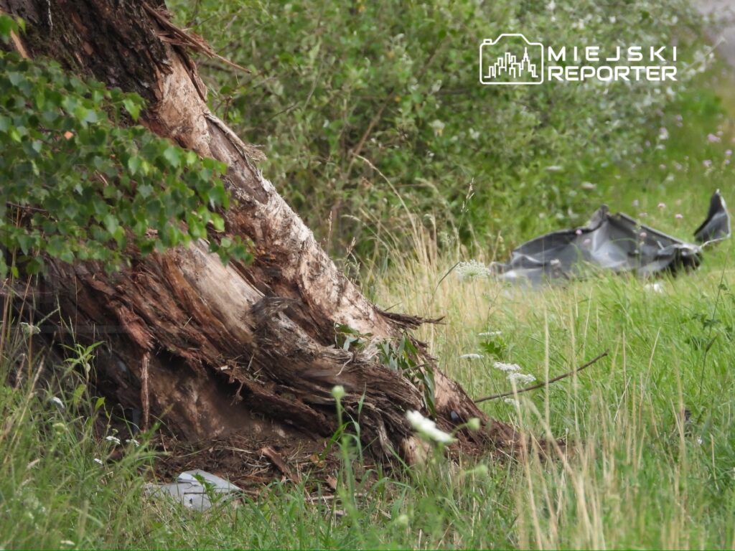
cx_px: 368
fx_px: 19747
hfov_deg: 2.1
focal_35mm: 930
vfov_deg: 1.6
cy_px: 276
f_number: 5.6
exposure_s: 1/200
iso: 400
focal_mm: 167
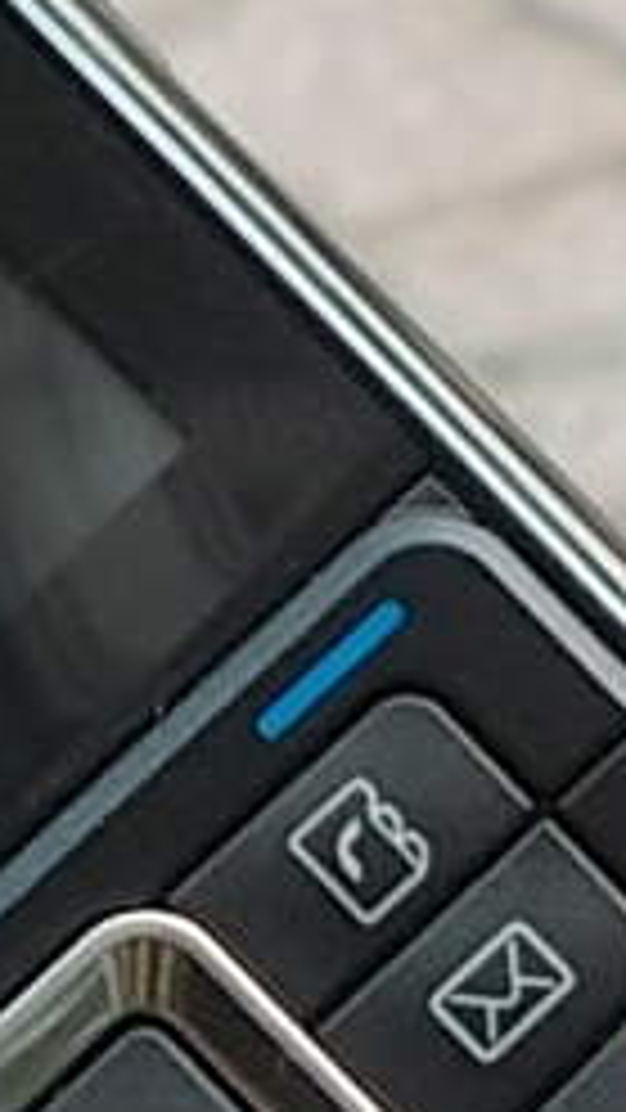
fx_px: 8968
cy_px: 1283
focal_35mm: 304
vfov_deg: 7.1
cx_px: -257
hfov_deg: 4.0
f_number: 3.3
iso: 80
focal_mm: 6.1
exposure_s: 1/125
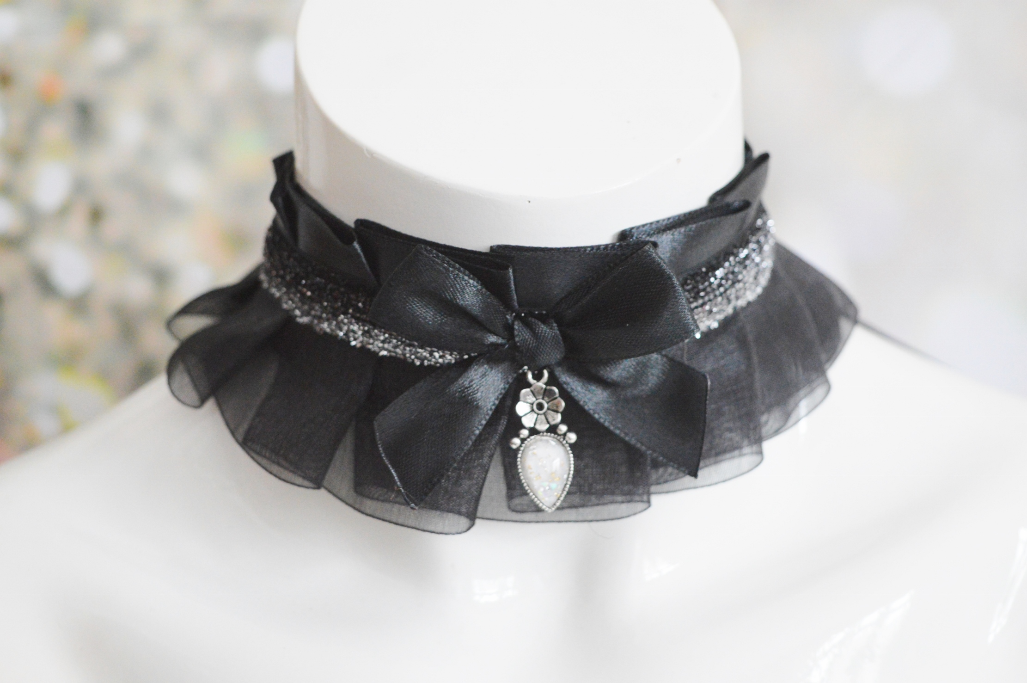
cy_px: 342
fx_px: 1924
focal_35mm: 68
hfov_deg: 29.9
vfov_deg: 20.1
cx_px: 514
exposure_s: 1/80
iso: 2500
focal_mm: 45
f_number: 5
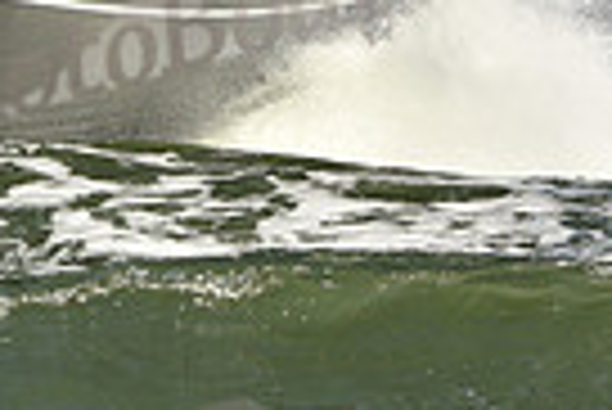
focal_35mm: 299
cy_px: -137
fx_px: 5088
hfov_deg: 6.8
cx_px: -356
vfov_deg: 4.6
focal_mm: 70
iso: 250
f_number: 8
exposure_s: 1/800
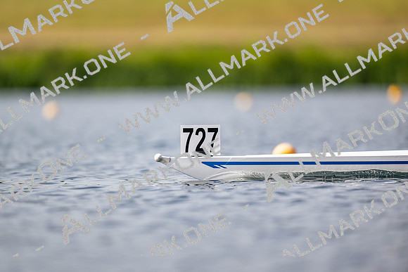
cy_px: 136
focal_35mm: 600
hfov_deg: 3.4
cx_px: 204
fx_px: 6801
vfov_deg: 2.3
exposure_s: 1/2500
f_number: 4
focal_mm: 600
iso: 125
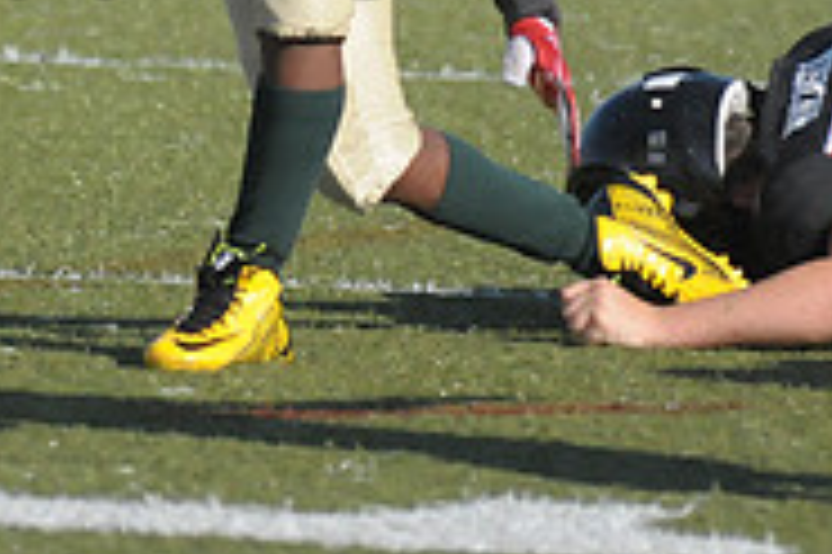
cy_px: -200
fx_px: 21751
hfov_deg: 2.2
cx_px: 166
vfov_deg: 1.5
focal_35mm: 942
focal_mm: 200
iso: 1600
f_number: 4
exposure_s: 1/8000
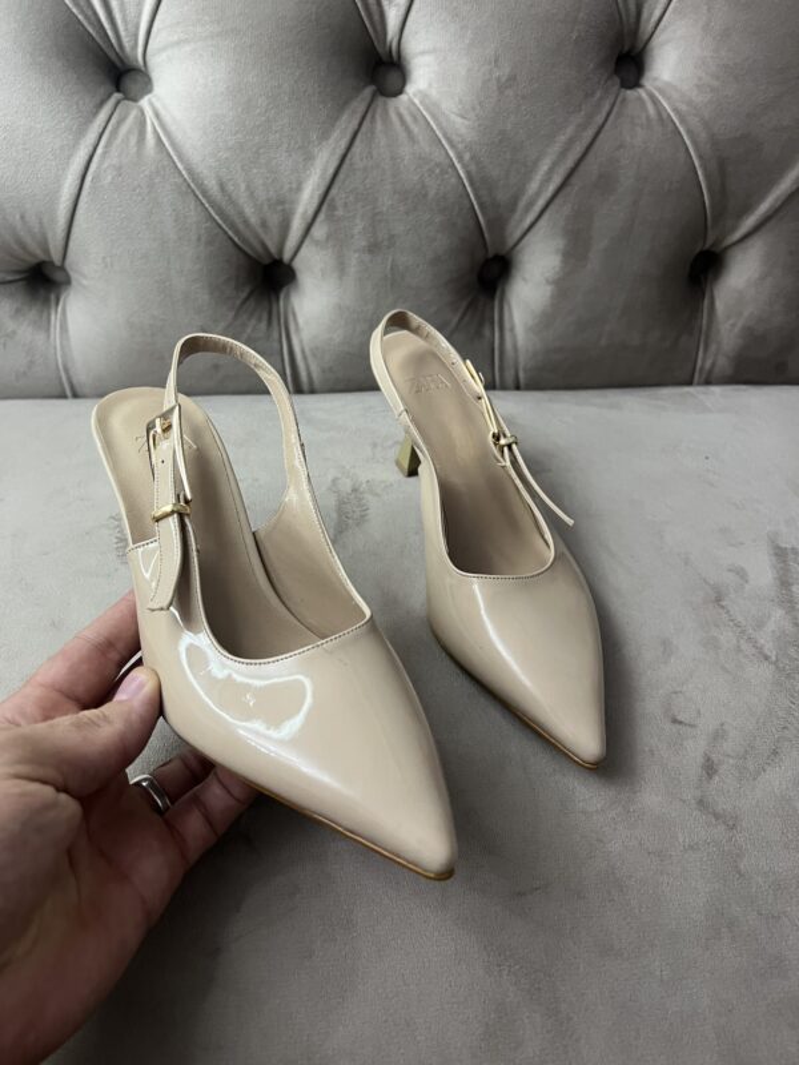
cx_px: 400
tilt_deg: -44.7
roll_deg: -2.9
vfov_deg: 67.3
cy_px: 532
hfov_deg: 53.1
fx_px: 800
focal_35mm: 26
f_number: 1.5
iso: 320
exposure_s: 1/50
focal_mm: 5.7
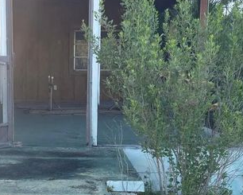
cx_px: 55
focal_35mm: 51
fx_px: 367
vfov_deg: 29.7
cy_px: 96
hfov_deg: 35.6
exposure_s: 1/421
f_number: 1.6
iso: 32
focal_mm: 5.1
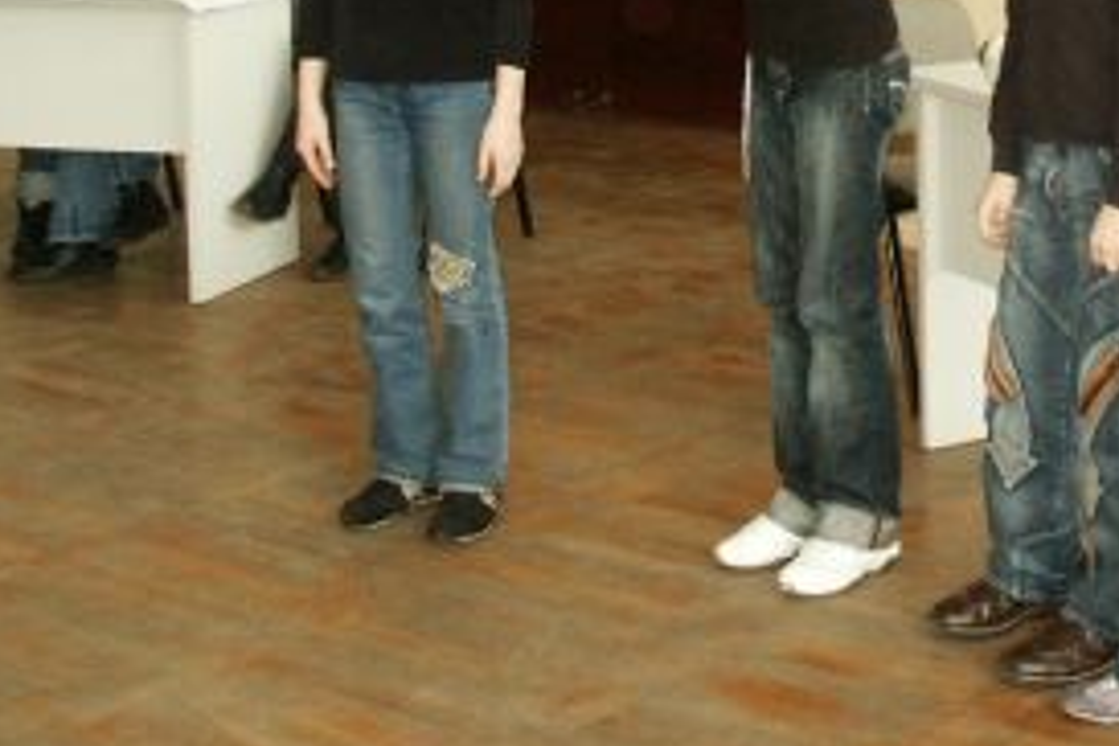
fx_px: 2486
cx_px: 1017
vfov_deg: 16.5
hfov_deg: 24.6
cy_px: -86
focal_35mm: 80
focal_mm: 7.18
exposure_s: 1/45
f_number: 3
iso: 200
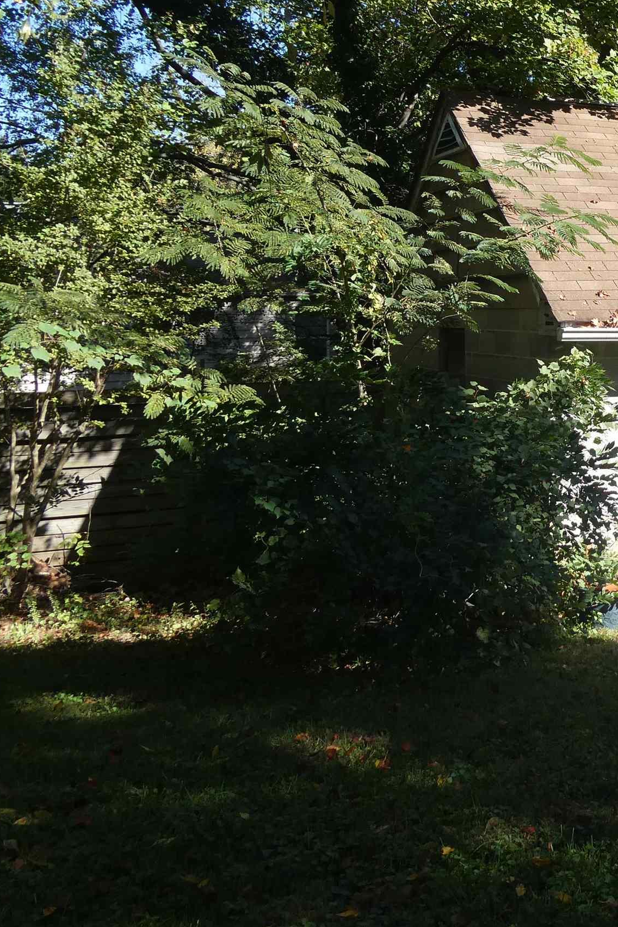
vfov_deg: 43.2
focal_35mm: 45
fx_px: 1159
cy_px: 329
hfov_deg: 26.8
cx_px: 724
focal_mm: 4.3
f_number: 3.3
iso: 80
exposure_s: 1/400
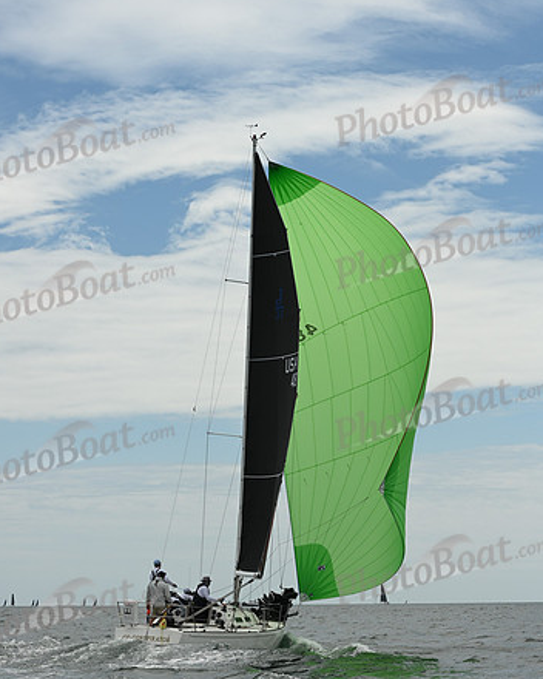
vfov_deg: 19.4
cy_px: 352
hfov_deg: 15.5
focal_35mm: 99
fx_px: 1989
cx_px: 255
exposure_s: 1/1000
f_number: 11
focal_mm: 80
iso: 320
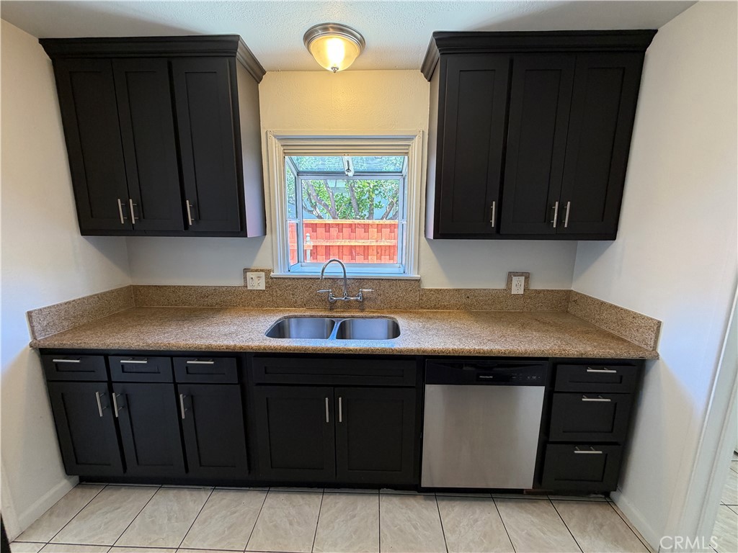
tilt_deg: -9.4
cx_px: 369
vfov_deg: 85.7
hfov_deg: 102.1
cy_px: 276
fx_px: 298
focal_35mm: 14
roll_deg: +0.4
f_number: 2.2
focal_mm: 2.22
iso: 200
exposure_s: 1/60
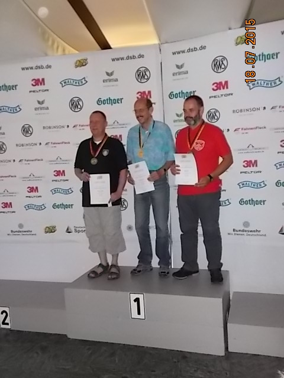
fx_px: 372
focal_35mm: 34
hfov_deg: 41.8
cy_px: 189
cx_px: 142
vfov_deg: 54.0
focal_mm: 6
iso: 400
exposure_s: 1/25
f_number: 3.6
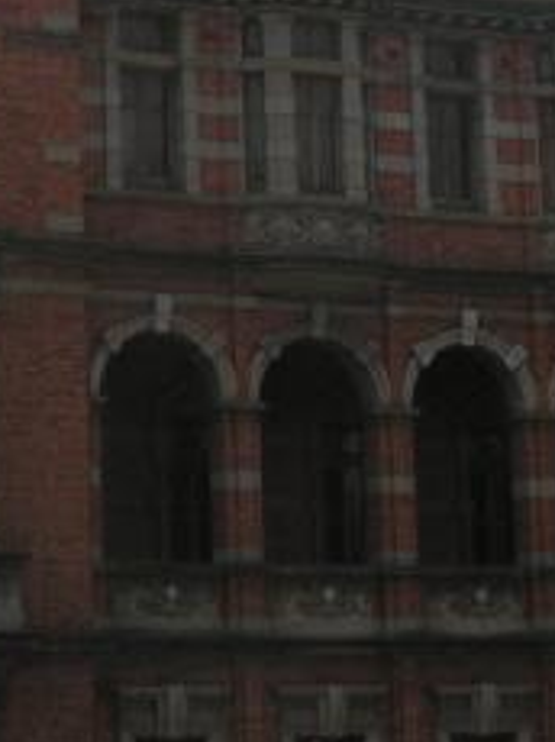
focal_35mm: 156
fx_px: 3341
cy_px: -274
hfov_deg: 9.5
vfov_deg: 12.2
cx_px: 58
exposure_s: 1/265
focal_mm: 8.9
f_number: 7.1
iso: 50
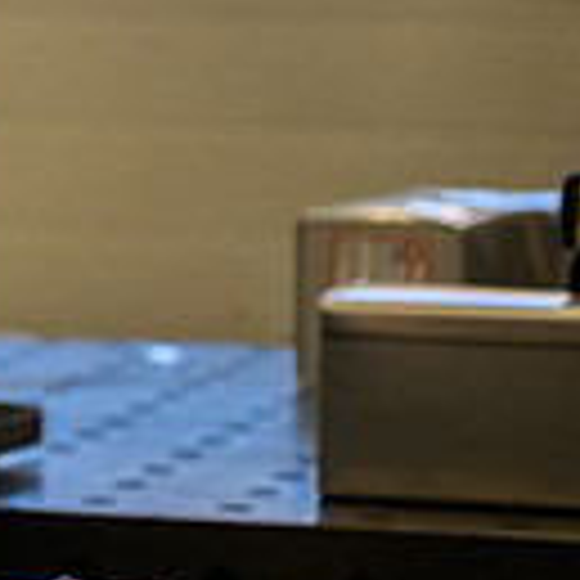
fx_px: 5384
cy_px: -2
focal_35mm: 284
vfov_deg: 6.1
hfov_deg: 6.0
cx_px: -629
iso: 320
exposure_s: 1/1250
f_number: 2.8
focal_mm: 70
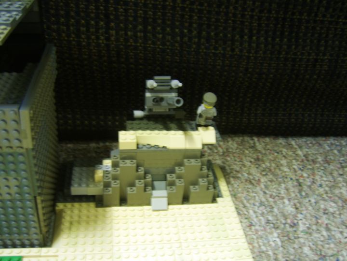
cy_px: 130
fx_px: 311
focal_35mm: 31
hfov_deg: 58.4
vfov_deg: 45.4
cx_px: 174
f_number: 2.7
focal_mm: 8.13
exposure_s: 1
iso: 71
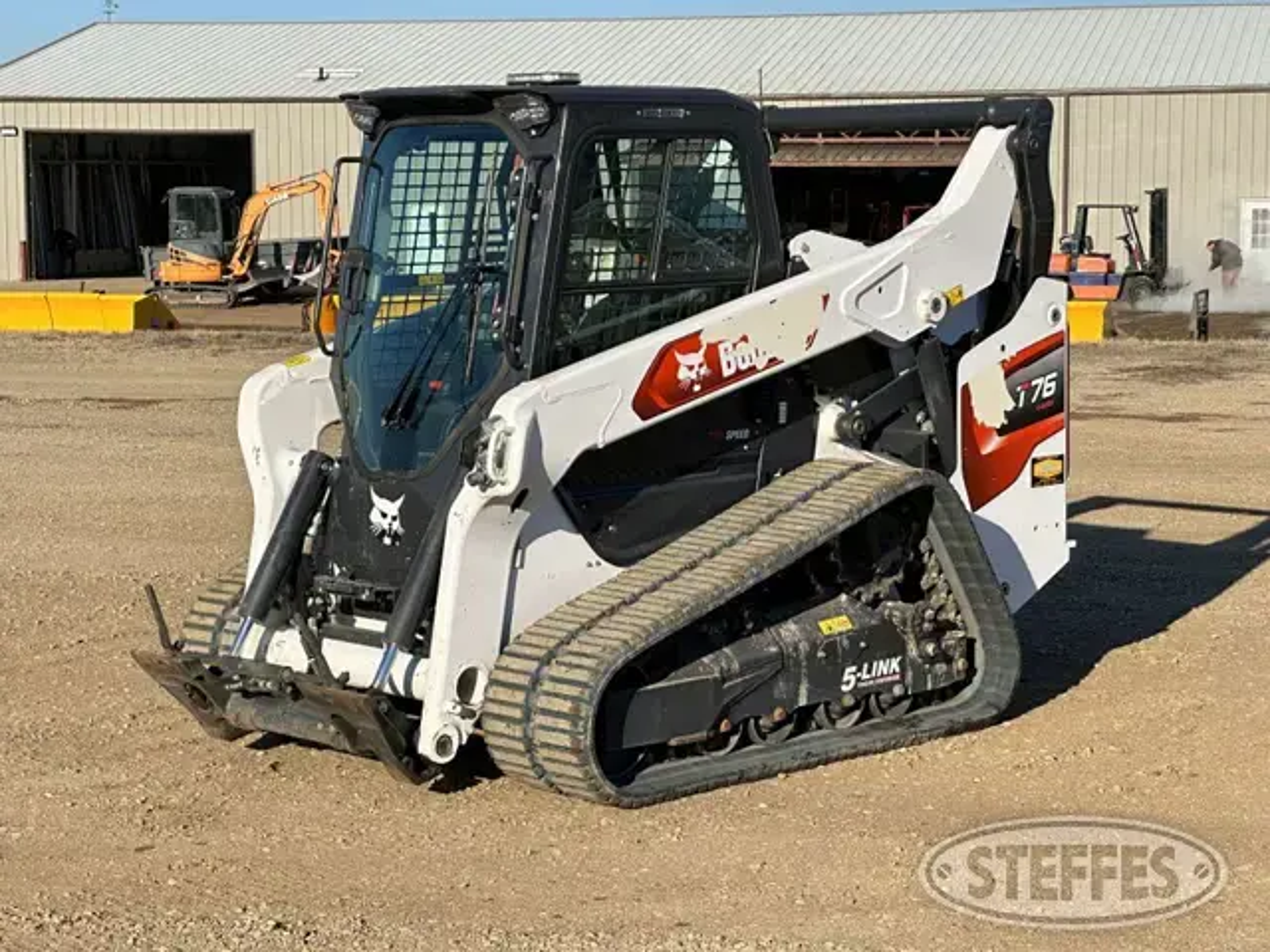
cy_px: 476
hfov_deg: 25.3
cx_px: 635
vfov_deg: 19.1
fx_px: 2825
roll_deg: +0.4
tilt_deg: -6.1
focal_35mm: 77
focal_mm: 9
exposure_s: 1/919
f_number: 2.8
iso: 32
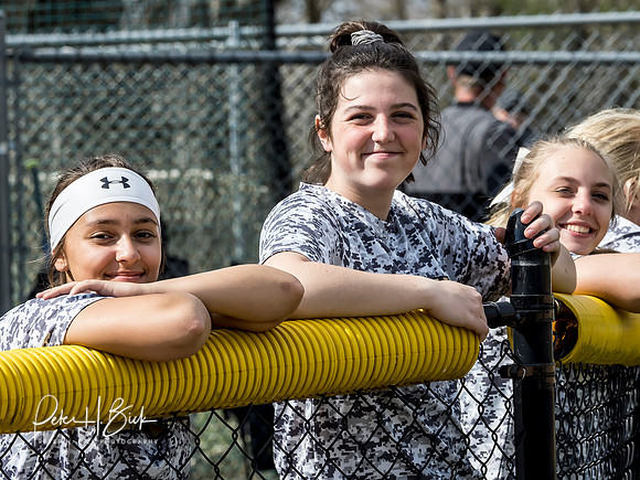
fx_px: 6060
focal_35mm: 328
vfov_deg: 4.5
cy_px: 113
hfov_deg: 6.0
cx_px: 454
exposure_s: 1/1250
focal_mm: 106
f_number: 5.6
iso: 400
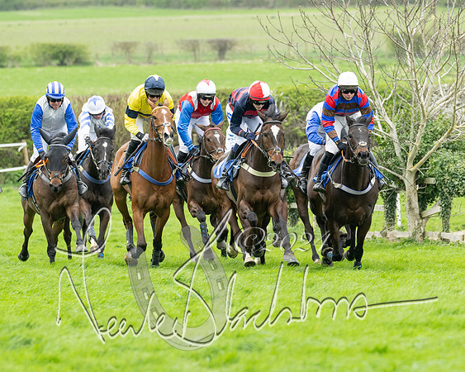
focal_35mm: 430
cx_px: 356
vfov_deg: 3.6
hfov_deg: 4.5
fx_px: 5922
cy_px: 212
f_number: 5
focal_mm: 200
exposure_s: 1/640
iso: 400
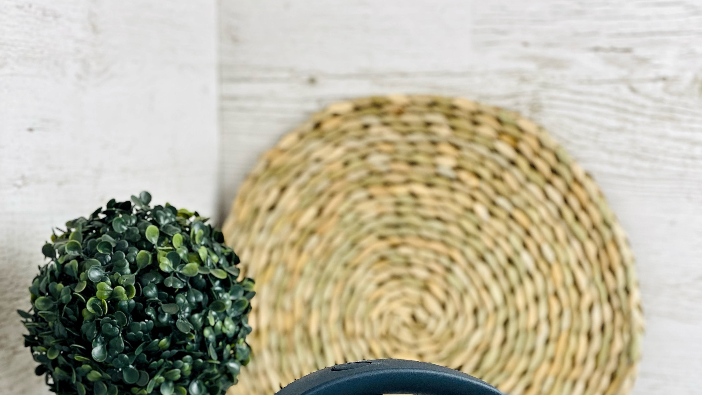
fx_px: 1415
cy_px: 455
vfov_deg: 15.4
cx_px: 352
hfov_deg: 27.9
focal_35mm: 76
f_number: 2
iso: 25
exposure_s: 1/100
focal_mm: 6
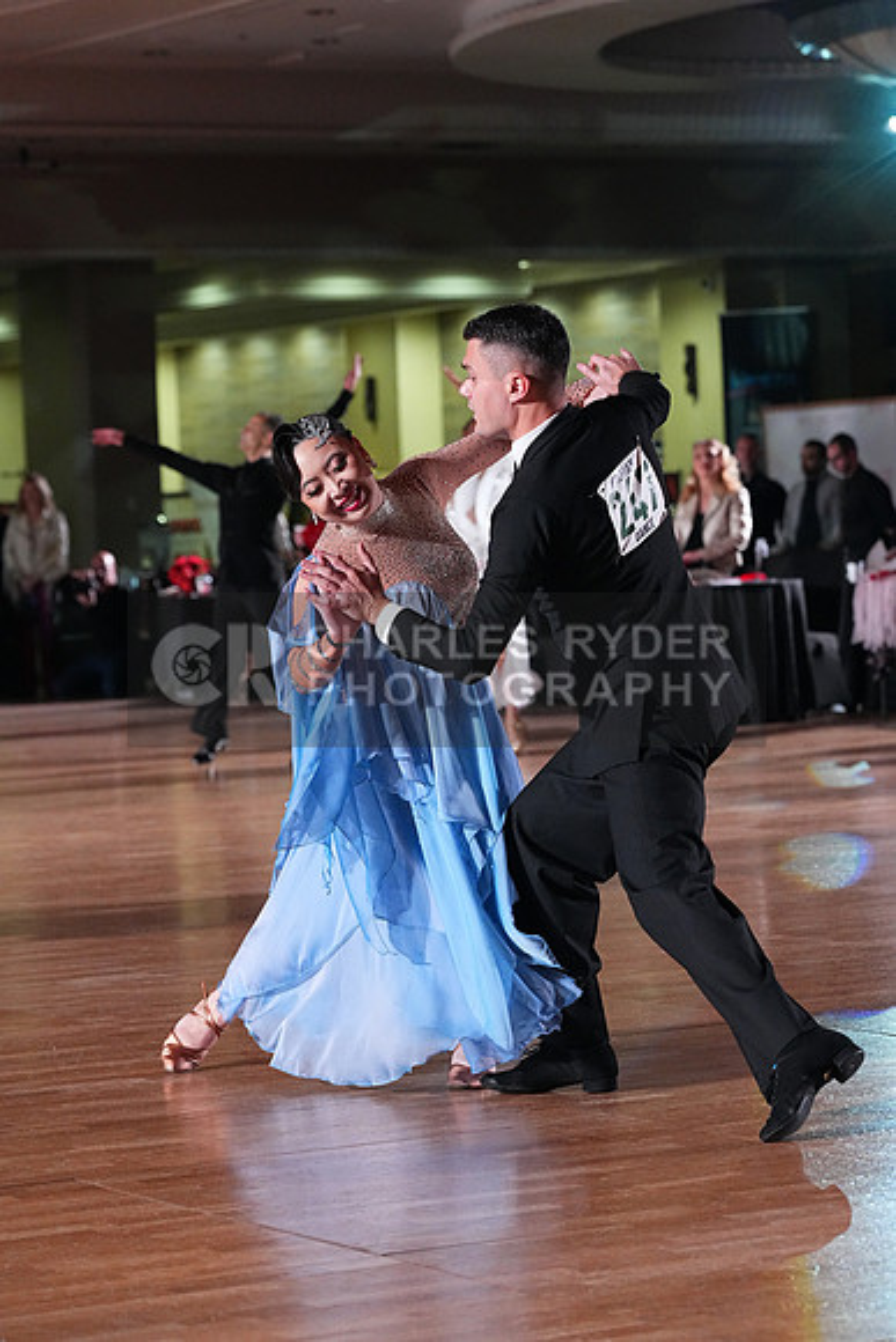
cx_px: 448
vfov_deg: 17.6
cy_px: 671
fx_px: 4328
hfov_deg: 11.8
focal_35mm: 116
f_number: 5
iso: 8000
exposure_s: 1/400
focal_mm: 116
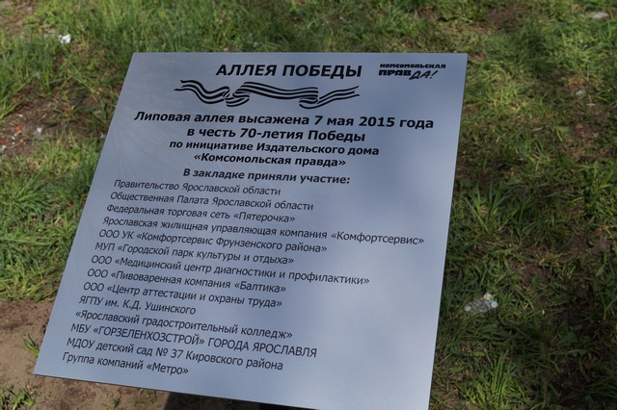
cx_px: 308
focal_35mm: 45
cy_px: 205
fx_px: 771
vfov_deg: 29.8
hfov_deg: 43.6
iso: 100
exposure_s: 1/320
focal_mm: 30
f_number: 9
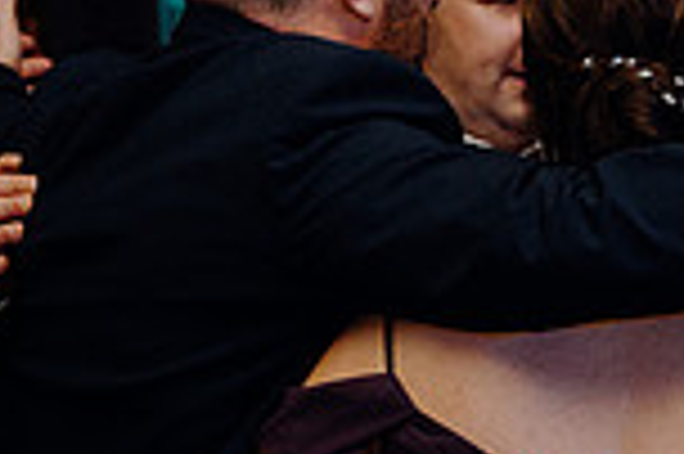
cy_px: 528
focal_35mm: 145
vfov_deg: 9.3
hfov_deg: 14.1
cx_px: 522
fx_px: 2752
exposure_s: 1/160
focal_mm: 38
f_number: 3.5
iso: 2500
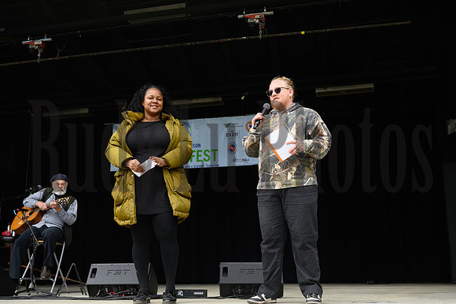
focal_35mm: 42
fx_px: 532
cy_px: 152
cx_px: 228
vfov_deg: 31.9
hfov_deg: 46.4
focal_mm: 42
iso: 400
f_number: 6.3
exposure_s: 1/320
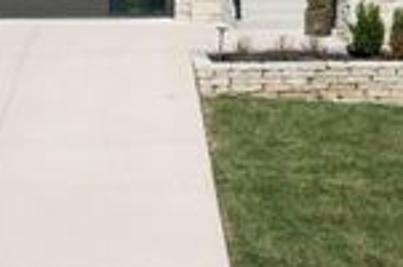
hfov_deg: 27.7
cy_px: -44
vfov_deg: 17.8
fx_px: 815
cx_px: 179
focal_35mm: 73
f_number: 2.8
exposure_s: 1/4000
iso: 130
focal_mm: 8.38
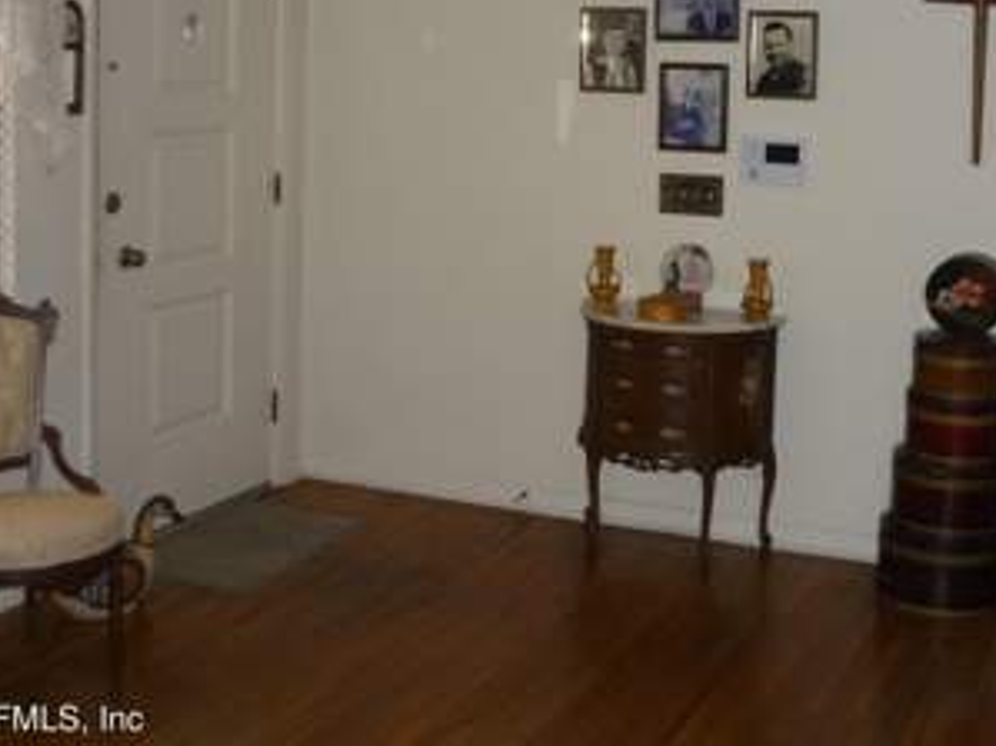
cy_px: 172
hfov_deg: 35.9
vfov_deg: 27.1
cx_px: 633
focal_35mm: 53
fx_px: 1524
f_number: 2.8
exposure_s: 1/30
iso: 200
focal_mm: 5.5
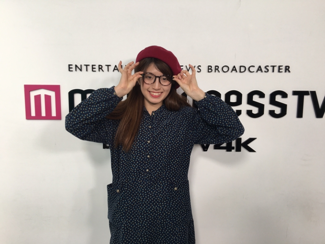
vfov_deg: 48.2
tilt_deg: -4.3
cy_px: 122
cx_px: 162
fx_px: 272
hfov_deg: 61.7
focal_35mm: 29
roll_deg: -0.4
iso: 25
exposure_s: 1/60
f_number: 2.2
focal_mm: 4.15
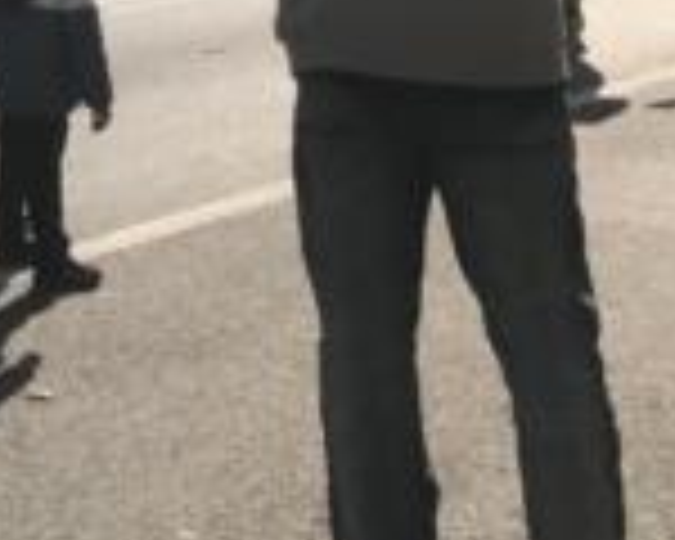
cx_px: -414
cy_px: -56
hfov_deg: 18.1
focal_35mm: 91
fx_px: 1818
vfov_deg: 16.4
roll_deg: +3.8
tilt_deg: -2.9
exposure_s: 1/2227
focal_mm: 3.99
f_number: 1.8
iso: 20
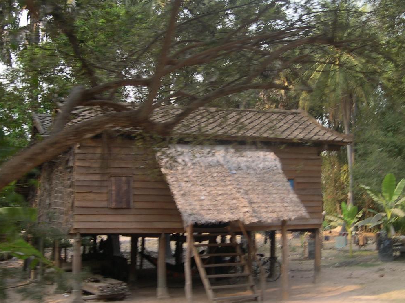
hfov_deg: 38.9
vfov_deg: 29.6
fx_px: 573
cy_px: 175
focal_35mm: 49
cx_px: 210
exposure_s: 1/204
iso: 100
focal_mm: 8
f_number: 2.8
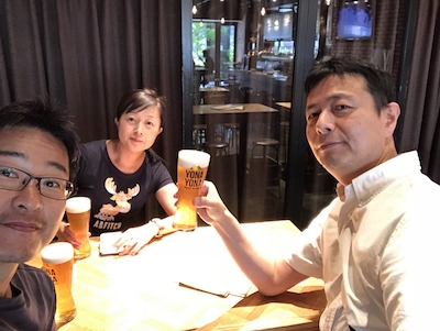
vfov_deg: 44.2
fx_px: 407
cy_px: 166
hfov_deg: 56.8
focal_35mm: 32
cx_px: 220
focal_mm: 2.87
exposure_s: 1/20
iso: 200
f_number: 2.2
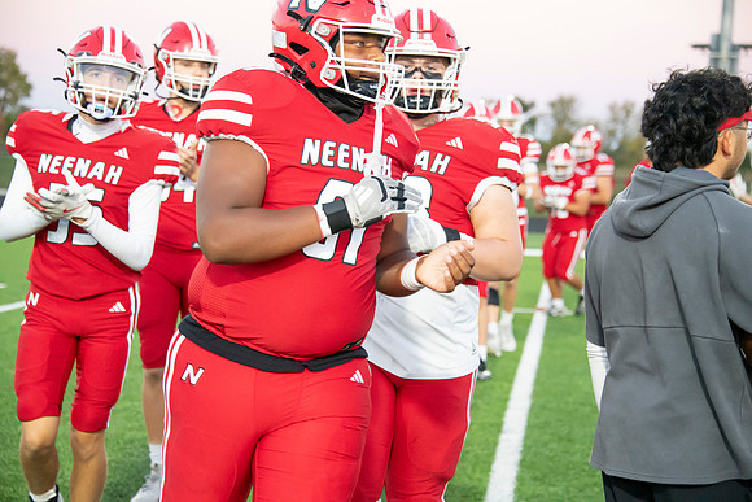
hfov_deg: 20.4
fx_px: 2089
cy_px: 251
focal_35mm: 100
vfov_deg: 13.7
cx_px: 376
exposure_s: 1/500
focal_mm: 100
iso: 8000
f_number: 5.6
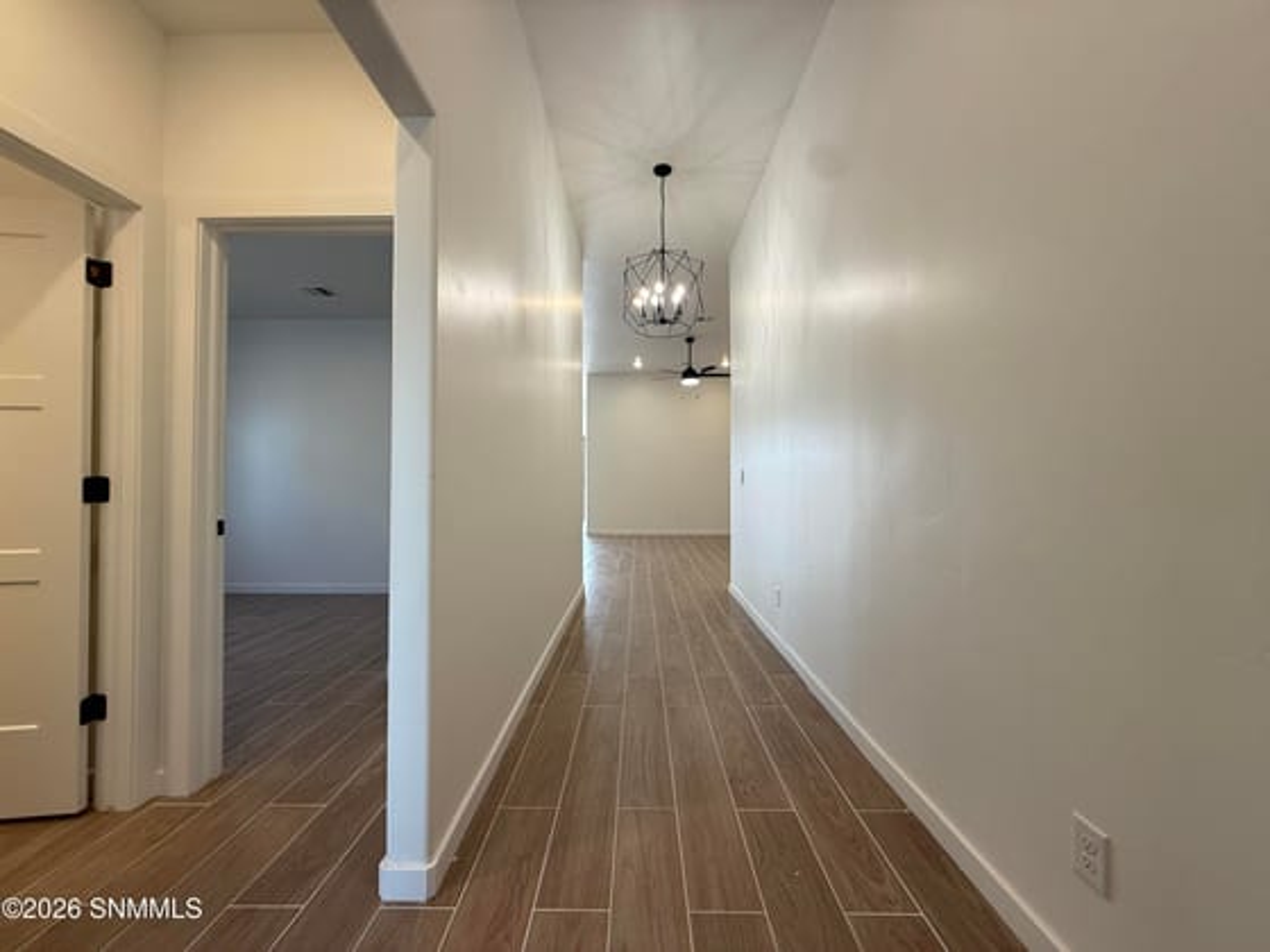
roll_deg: -0.1
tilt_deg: +0.5
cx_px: 635
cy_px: 476
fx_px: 514
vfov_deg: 85.7
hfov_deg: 102.1
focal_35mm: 14
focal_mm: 2.22
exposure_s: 1/120
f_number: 2.2
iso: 100
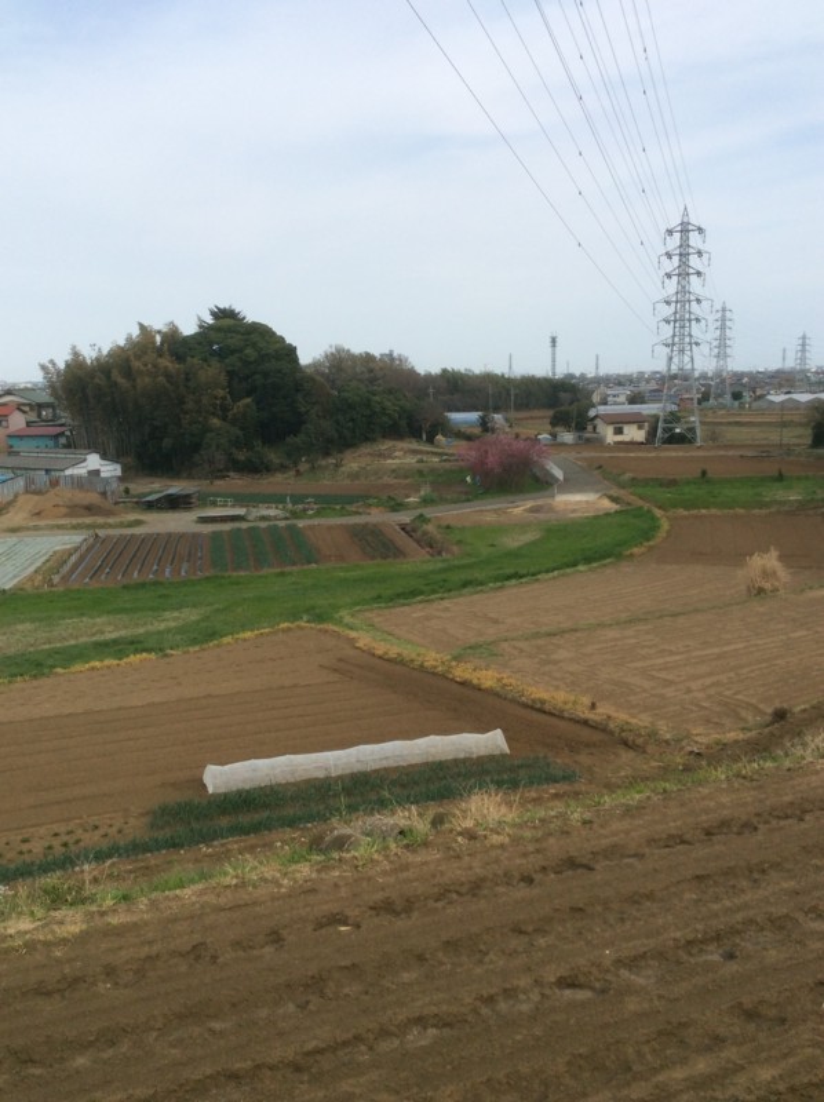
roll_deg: +1.2
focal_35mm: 32
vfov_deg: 56.9
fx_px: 1018
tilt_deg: -7.9
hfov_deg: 44.1
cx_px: 412
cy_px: 551
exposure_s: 1/880
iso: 32
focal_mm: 3.3
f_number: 2.4
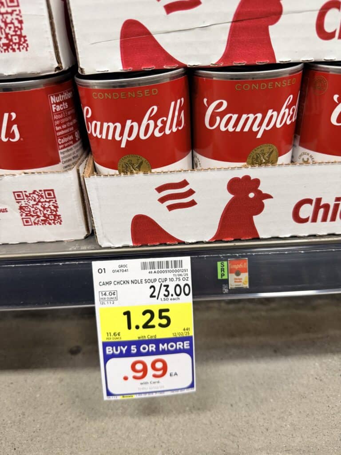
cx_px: 170
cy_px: 228
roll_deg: +3.1
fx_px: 315
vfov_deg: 71.6
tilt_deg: -34.9
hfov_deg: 56.8
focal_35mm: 24
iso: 200
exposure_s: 1/60
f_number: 1.78
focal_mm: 6.76
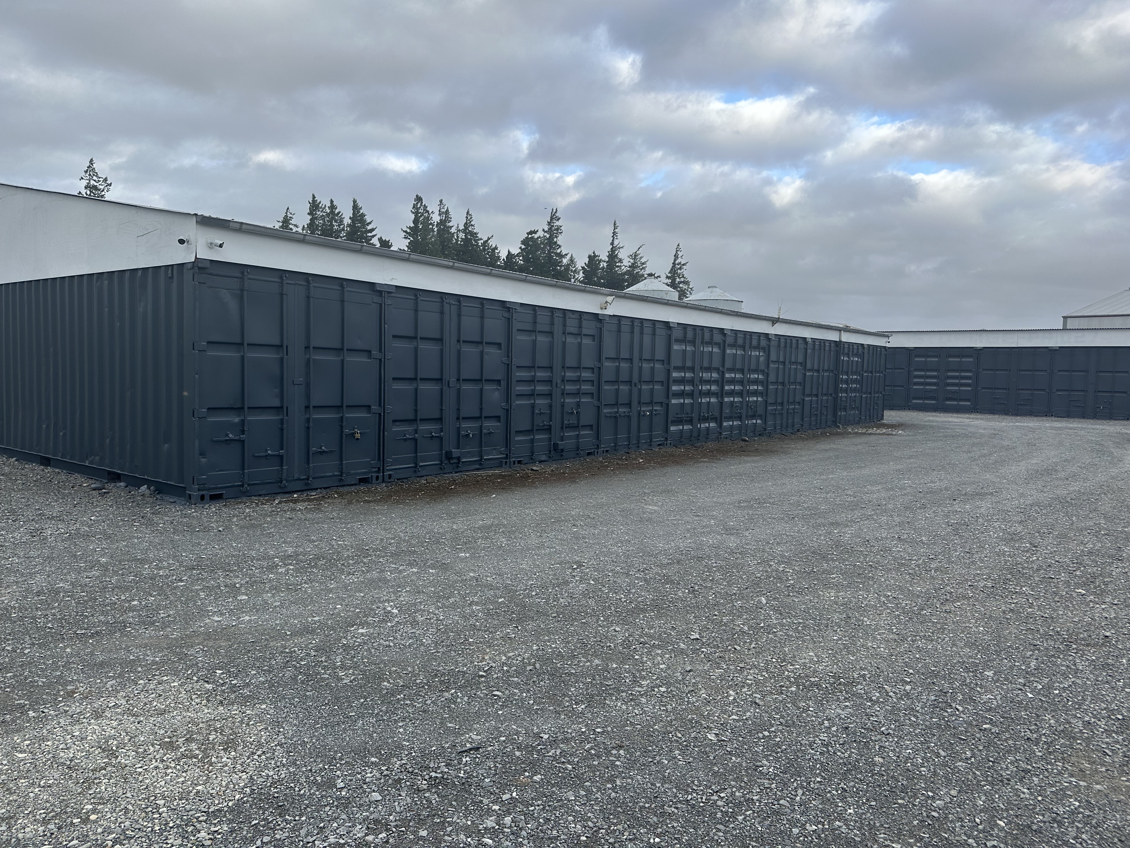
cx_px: 565
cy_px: 424
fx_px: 783
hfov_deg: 71.6
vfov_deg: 56.8
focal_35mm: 24
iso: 80
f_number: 1.78
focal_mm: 6.86
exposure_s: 1/1272
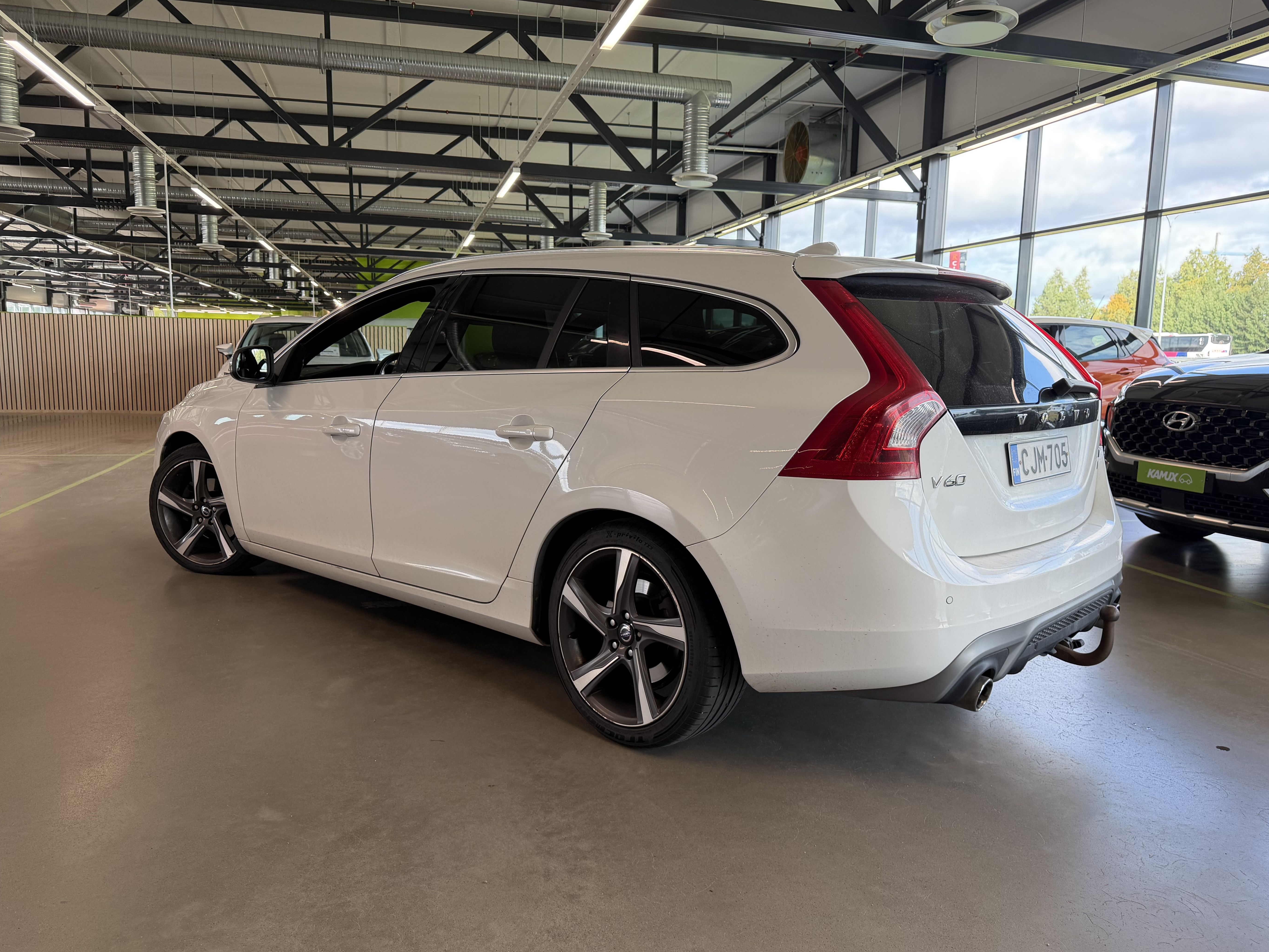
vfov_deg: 54.9
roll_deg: -1.5
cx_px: 655
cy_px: 479
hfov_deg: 69.4
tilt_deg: -7.4
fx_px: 916
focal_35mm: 25
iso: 80
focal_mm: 6.76
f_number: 1.78
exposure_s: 1/176
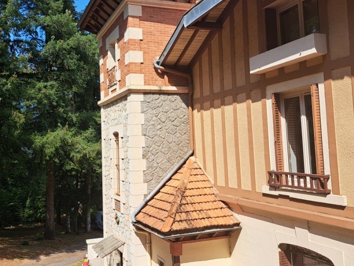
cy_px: 124
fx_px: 338
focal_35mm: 33
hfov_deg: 54.6
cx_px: 129
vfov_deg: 42.9
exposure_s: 1/1094
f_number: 1.8
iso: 50
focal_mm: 5.23
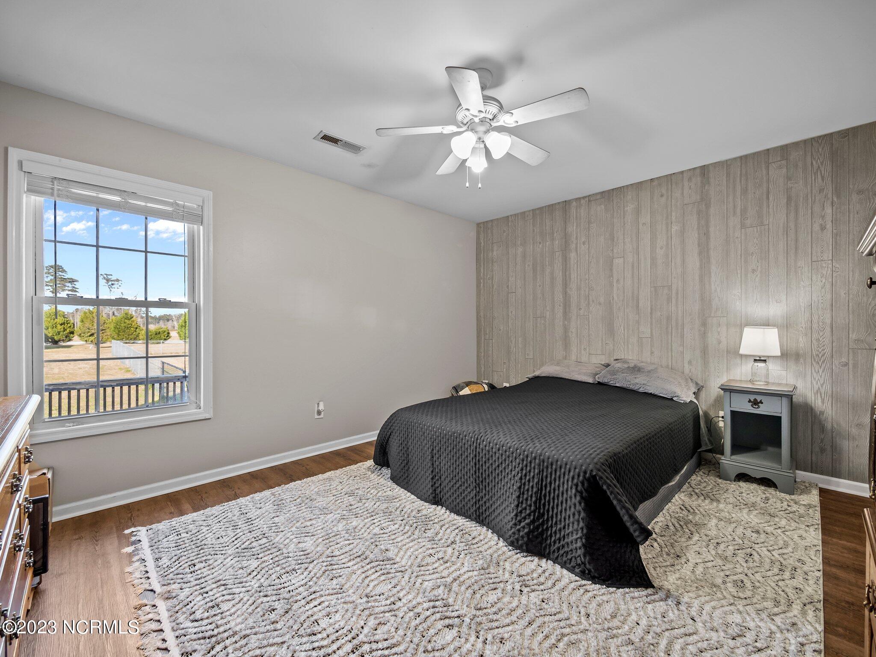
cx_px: 438
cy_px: 328
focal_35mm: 14
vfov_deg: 85.7
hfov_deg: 102.1
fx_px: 354
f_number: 4
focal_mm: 7
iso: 400
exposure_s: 1/6
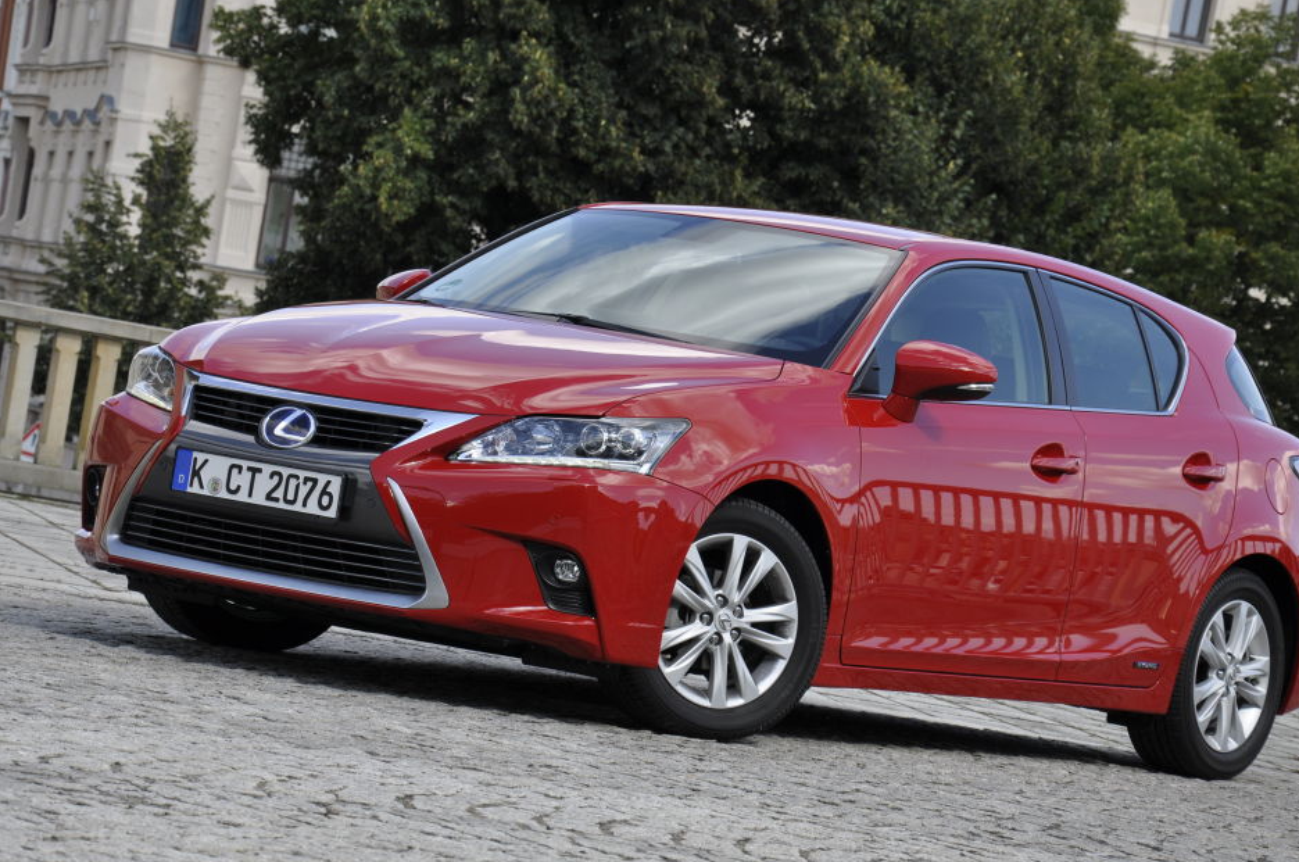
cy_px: 469
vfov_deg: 9.1
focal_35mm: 151
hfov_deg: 13.6
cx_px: 665
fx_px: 5440
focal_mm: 92
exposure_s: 1/250
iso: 200
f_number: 8
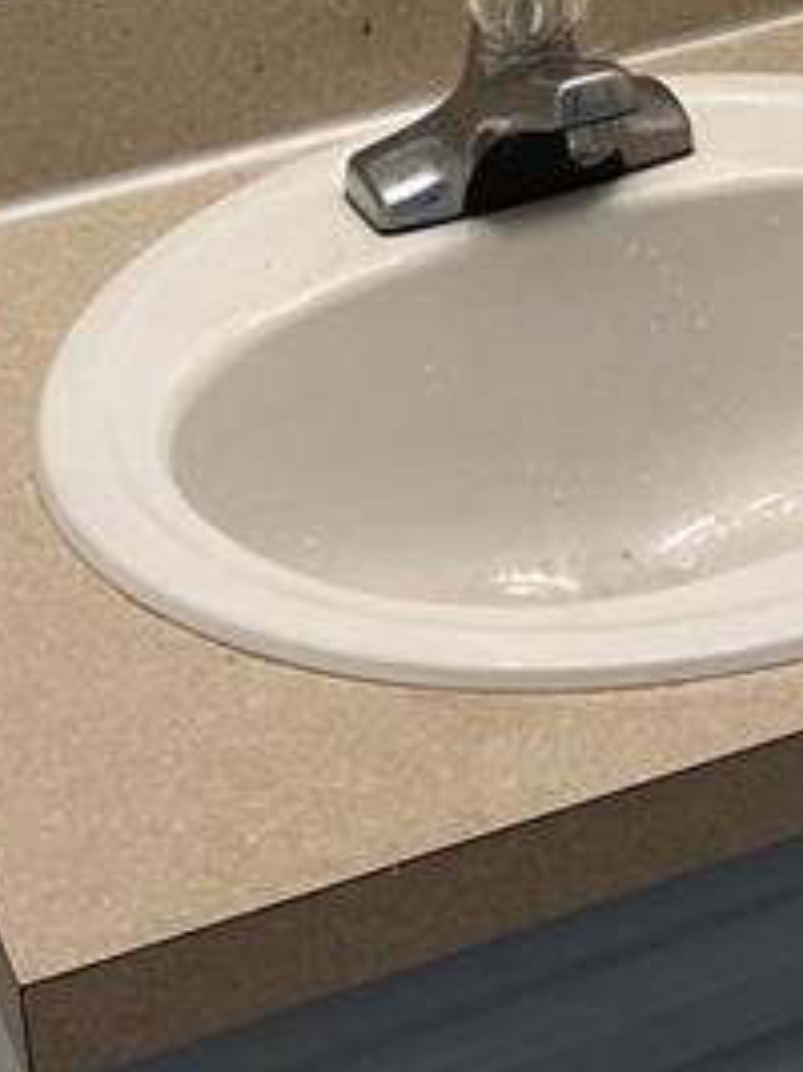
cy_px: -759
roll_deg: +3.7
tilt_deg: -11.5
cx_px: 851
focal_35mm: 117
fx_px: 3622
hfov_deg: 12.5
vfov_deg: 15.0
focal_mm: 4.25
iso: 40
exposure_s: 1/120
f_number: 1.8
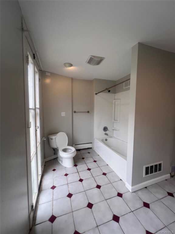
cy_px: 117
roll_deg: -0.4
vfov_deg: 106.2
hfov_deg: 89.9
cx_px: 88
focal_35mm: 13
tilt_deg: -3.4
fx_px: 88
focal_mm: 1.57
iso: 64
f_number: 1.8
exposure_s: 1/99
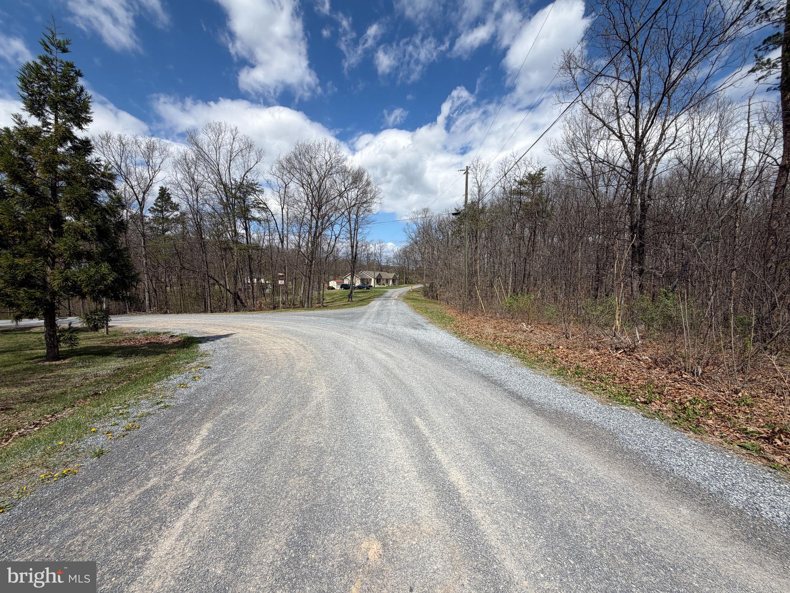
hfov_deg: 102.1
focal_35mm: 14
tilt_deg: -3.6
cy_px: 296
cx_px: 395
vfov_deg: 85.7
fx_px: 320
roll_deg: -0.6
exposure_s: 1/1312
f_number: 2.2
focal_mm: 2.22
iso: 20
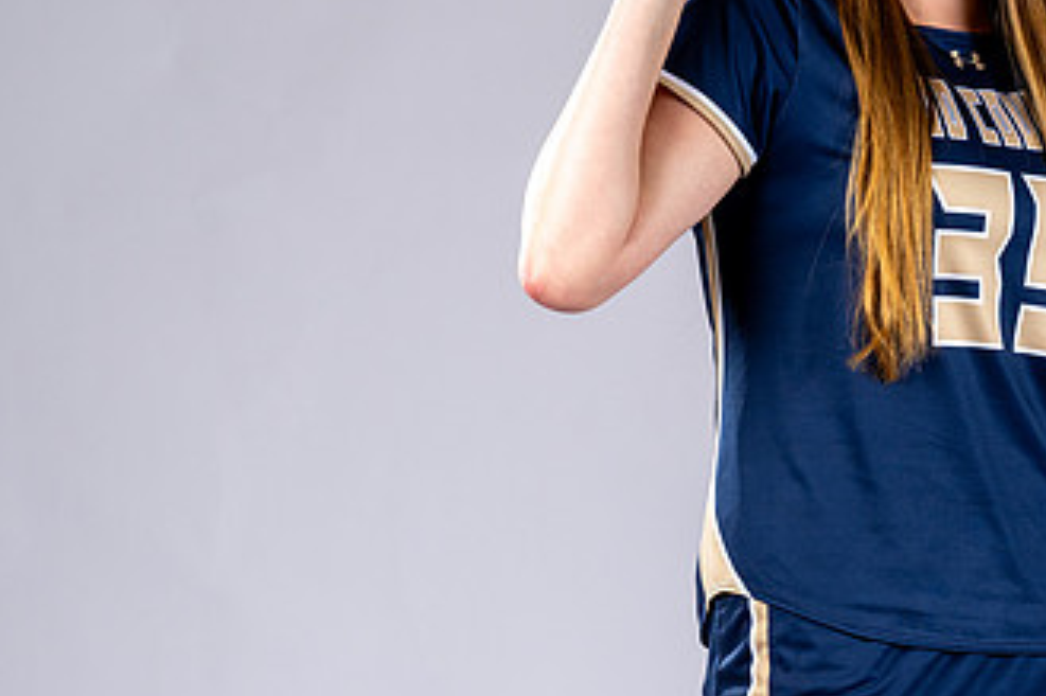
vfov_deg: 5.7
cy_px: 297
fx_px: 7028
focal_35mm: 242
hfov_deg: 8.5
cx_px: 925
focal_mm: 96
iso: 250
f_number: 6.3
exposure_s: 1/200
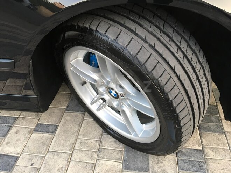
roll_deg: +3.8
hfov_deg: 61.7
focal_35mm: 29
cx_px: 116
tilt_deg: -42.6
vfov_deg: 48.2
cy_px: 86
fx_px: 194
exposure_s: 1/33
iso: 80
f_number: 2.2
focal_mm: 4.15
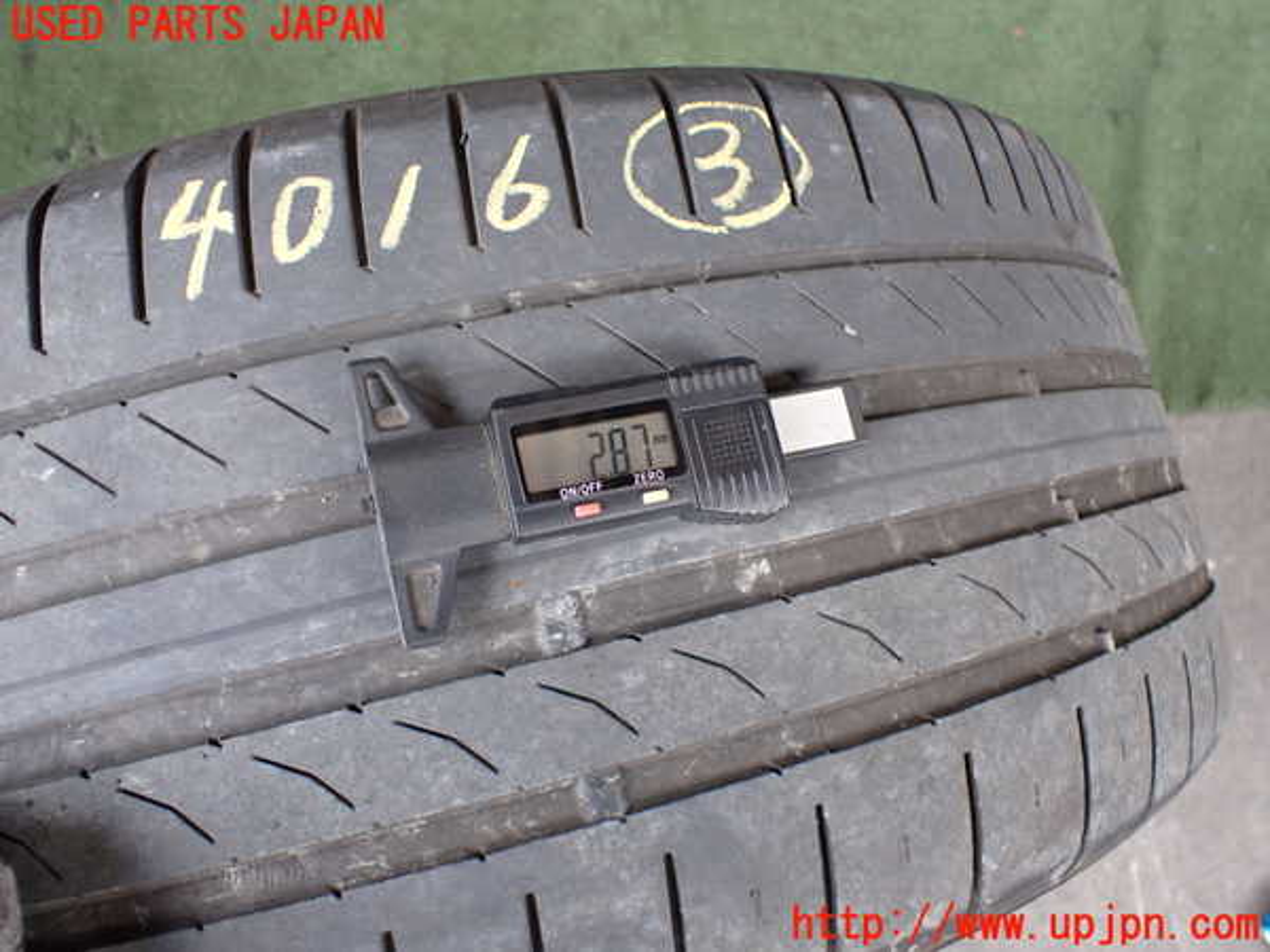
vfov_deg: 46.8
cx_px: 635
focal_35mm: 30
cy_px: 476
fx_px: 1101
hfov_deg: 60.0
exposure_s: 1/125
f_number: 2.3
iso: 200
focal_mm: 5.4
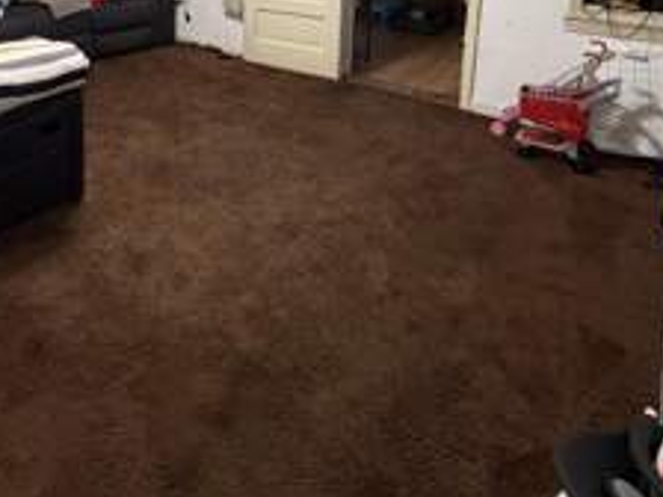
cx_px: 222
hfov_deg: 58.6
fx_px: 575
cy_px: -1
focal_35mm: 30
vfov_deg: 40.8
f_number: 2.2
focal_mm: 2.22
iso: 500
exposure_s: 1/60
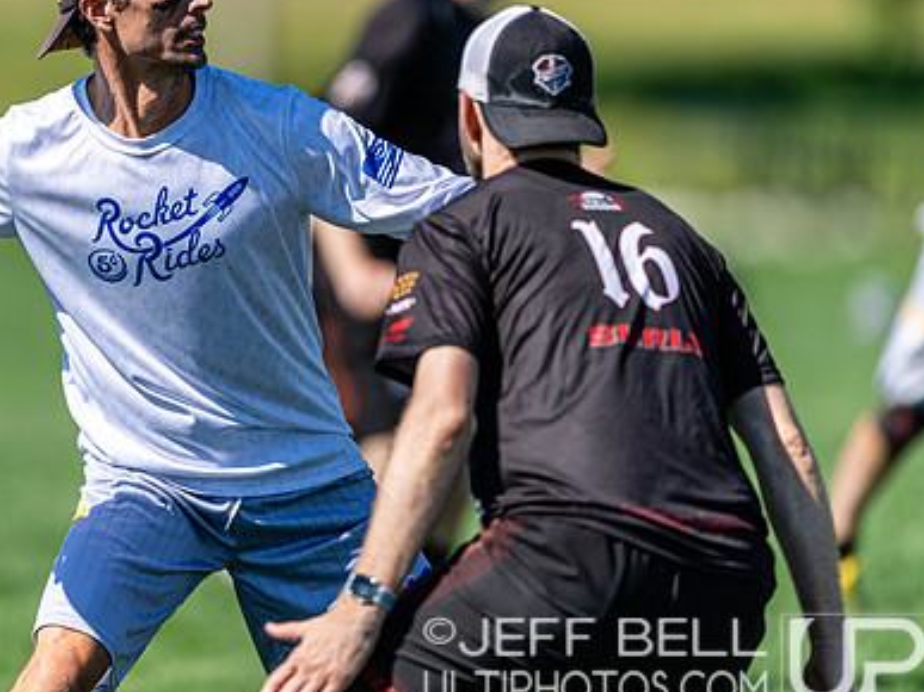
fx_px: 15397
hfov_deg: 3.4
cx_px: 265
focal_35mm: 577
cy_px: 273
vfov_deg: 2.6
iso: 100
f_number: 2.8
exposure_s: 1/2500
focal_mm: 400
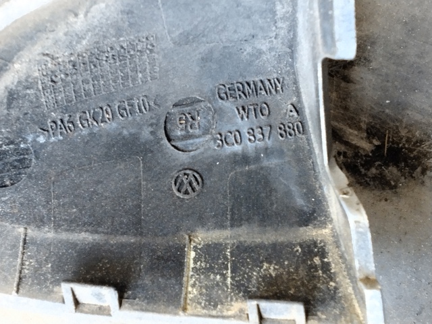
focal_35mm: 66
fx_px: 824
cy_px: 162
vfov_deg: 22.3
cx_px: 216
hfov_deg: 29.4
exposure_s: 1/50
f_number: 2
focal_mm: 2.78
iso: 198
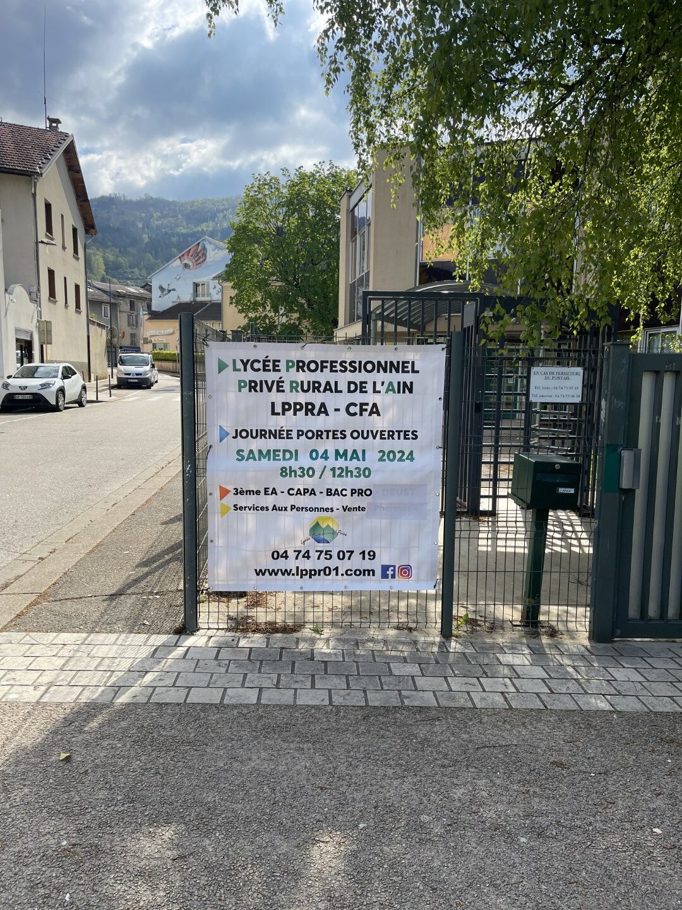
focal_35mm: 25
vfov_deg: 69.4
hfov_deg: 54.9
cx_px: 341
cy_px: 455
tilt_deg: -7.0
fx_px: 657
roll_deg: -0.7
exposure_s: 1/2165
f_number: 1.6
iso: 32
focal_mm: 5.1
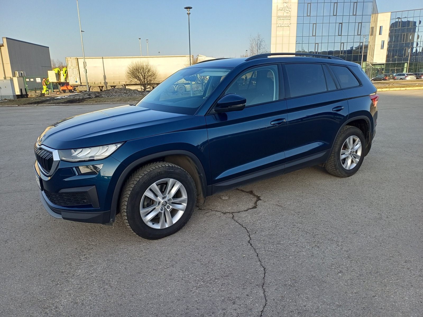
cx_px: 212
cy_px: 158
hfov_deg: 69.4
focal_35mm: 25
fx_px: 305
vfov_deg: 54.9
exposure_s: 1/407
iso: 50
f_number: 1.8
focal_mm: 4.65
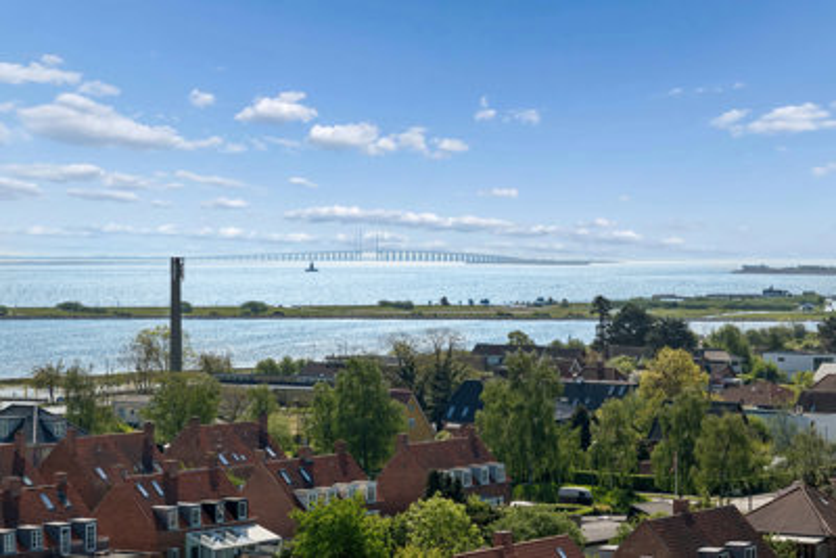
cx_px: 418
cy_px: 279
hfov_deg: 19.4
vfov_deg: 13.1
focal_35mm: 105
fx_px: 2439
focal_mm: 70
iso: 160
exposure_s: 1/800
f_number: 10
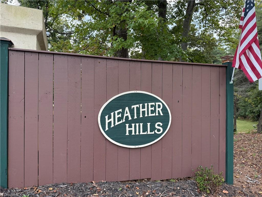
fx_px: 182
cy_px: 98
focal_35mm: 24
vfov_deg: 56.8
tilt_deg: +1.2
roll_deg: -1.1
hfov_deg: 71.6
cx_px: 131
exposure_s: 1/98
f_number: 1.78
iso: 200
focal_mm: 6.76
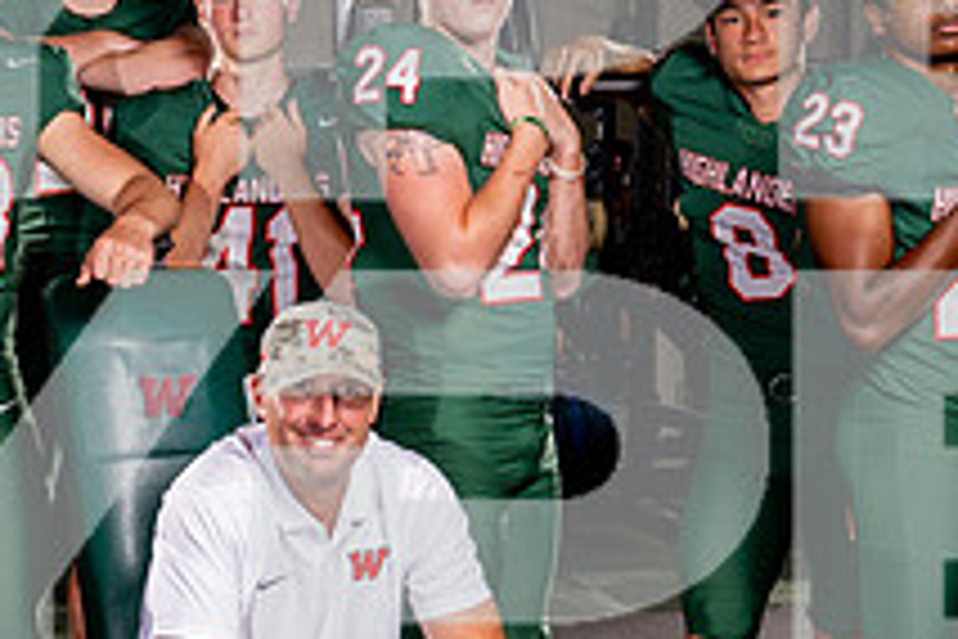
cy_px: 511
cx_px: 166
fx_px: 2421
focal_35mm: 91
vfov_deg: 14.9
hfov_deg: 22.0
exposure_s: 1/250
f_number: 5.6
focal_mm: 33
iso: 200
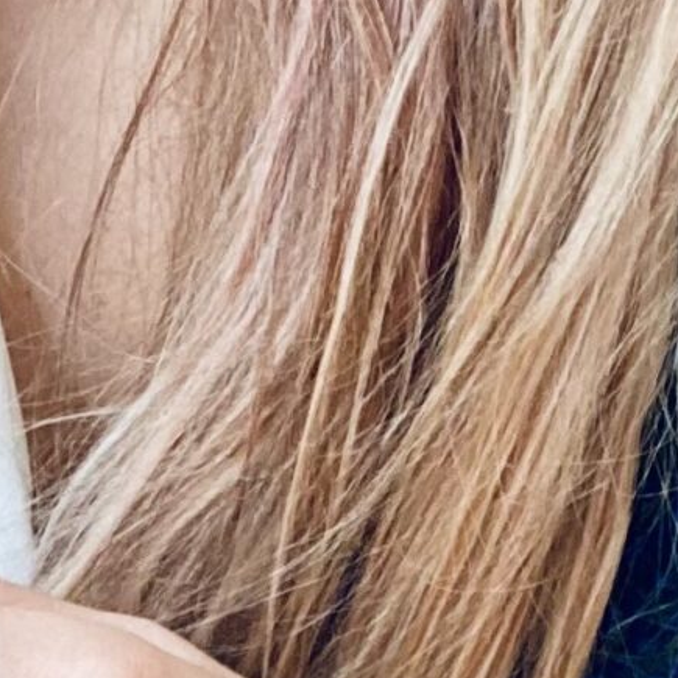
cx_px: 136
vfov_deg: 10.0
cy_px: 1565
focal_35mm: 156
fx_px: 3457
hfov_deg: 11.2
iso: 100
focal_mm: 2.71
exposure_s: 1/61
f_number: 2.2
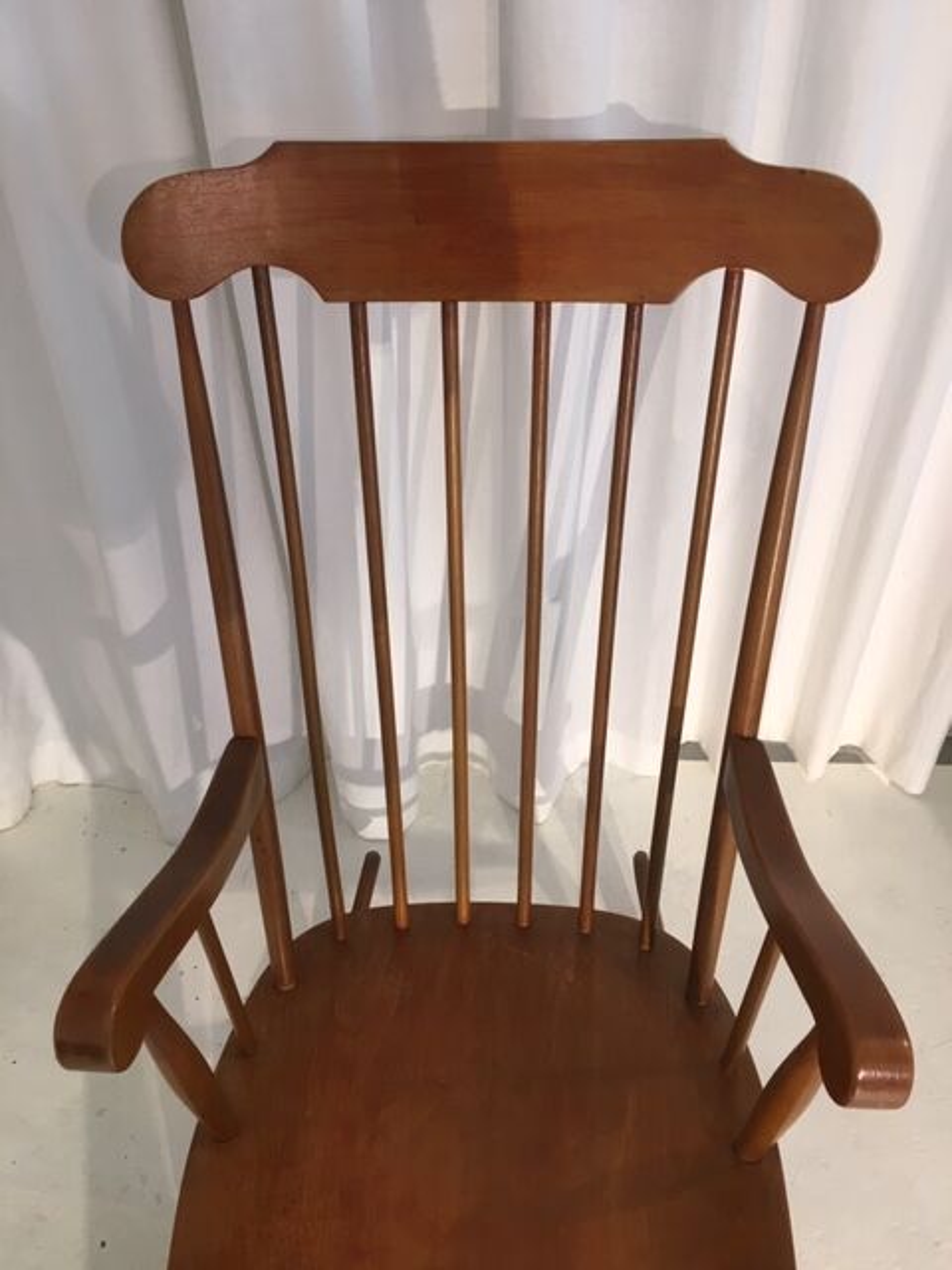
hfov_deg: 48.2
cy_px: 635
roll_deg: +0.6
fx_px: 1063
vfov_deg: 61.7
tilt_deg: -40.8
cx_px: 476
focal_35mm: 29
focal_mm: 4.15
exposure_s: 1/33
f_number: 2.2
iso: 80
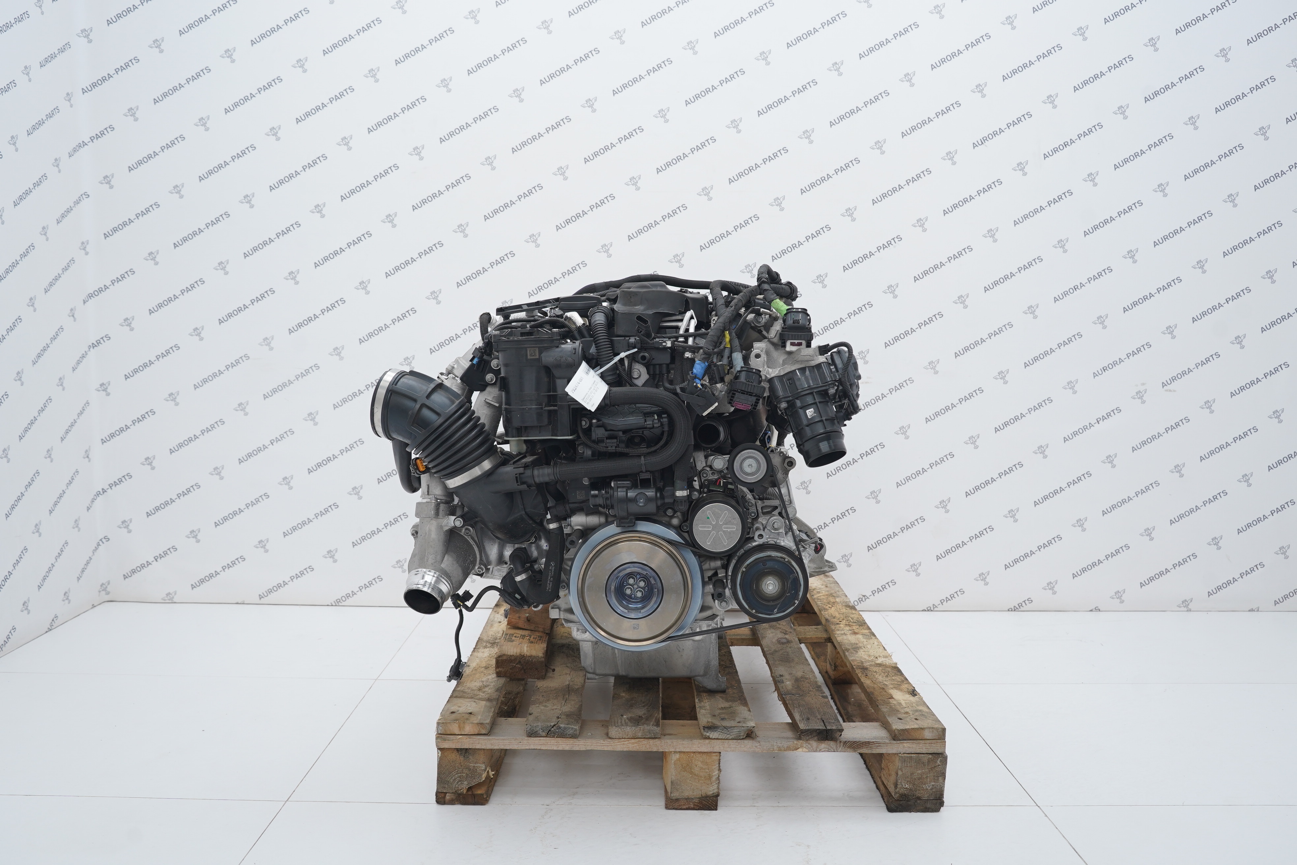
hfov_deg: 63.7
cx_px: 648
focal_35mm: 29
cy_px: 432
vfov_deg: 45.0
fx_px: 1045
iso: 640
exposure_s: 1/125
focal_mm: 29
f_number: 6.3
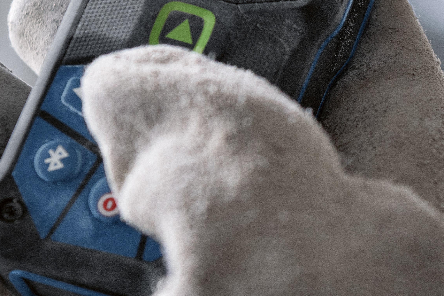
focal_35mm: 203
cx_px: 403
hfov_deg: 10.1
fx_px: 2503
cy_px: 137
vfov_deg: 6.8
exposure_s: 1/100
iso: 800
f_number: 4.5
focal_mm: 56
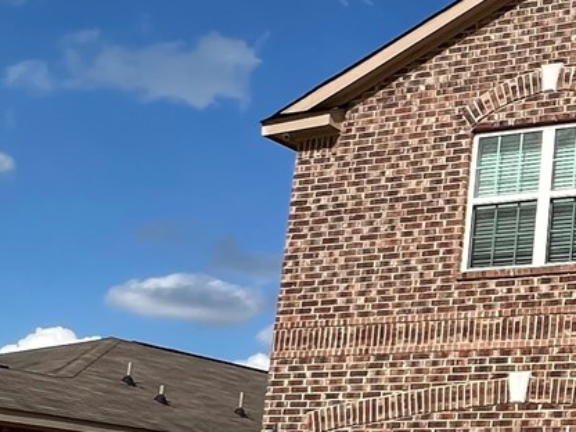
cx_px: 795
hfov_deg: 25.1
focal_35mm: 64
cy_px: 331
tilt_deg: +11.3
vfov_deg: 22.7
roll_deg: -0.9
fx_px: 1065
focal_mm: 1.57
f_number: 1.8
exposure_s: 1/2273
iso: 32
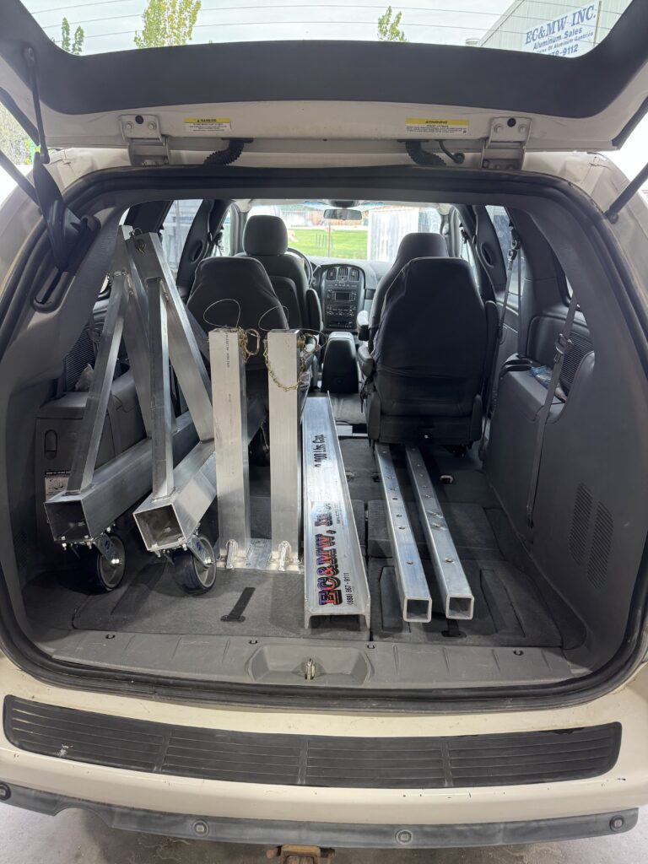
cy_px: 432
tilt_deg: -20.3
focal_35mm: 24
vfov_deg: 71.6
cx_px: 324
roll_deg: -0.8
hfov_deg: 56.8
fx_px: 599
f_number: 1.78
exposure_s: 1/120
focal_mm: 6.76
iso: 200
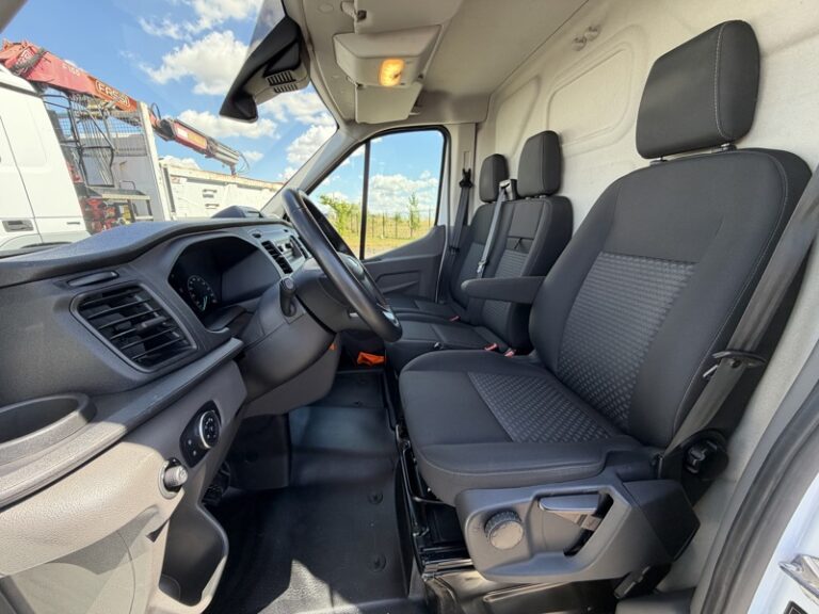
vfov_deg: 85.7
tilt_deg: -13.6
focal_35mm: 14
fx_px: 331
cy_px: 307
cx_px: 410
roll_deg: +0.0
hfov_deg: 102.1
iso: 50
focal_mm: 2.22
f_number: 2.2
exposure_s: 1/143
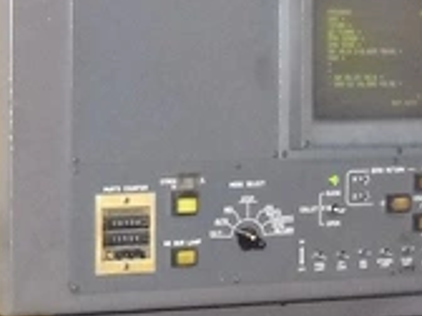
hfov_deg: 9.2
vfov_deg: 6.9
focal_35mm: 214
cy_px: 216
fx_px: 2609
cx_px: 322
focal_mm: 14.9
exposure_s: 1/60
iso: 1083
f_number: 4.8
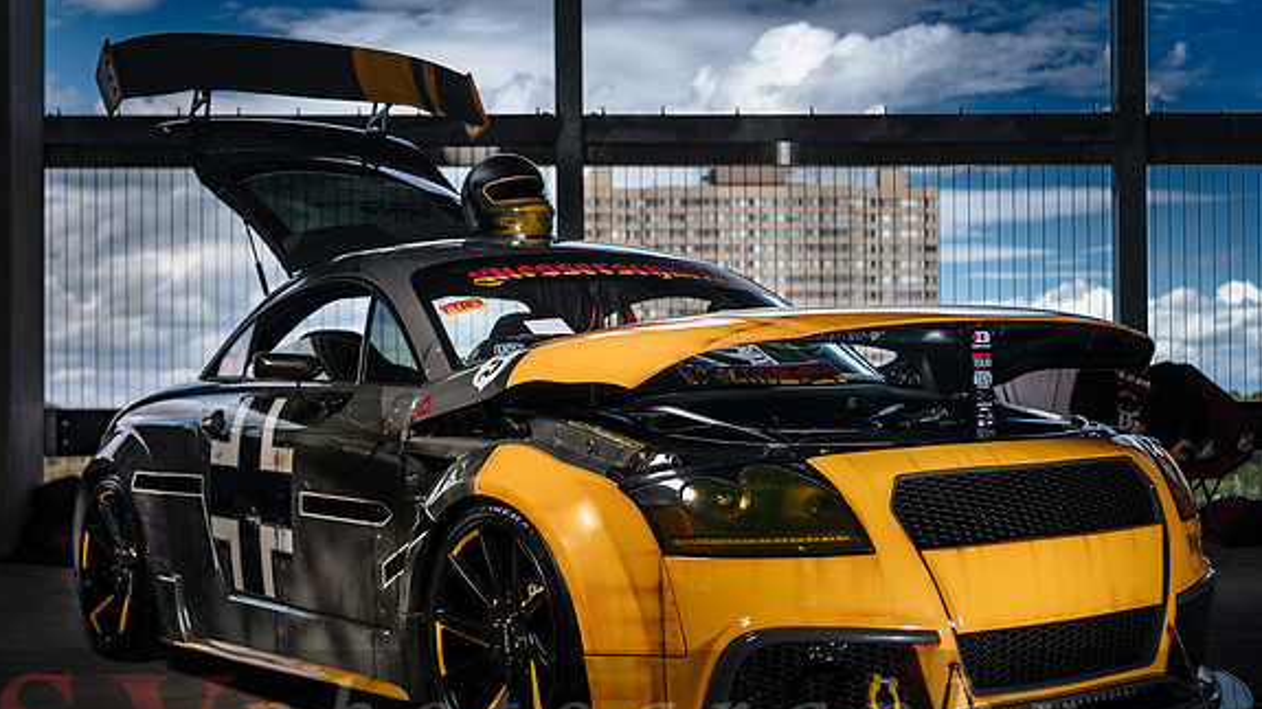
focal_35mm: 54
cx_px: 609
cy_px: 422
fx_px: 1806
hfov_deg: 38.5
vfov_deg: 22.2
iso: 64
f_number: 3.5
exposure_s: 1/250
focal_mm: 48
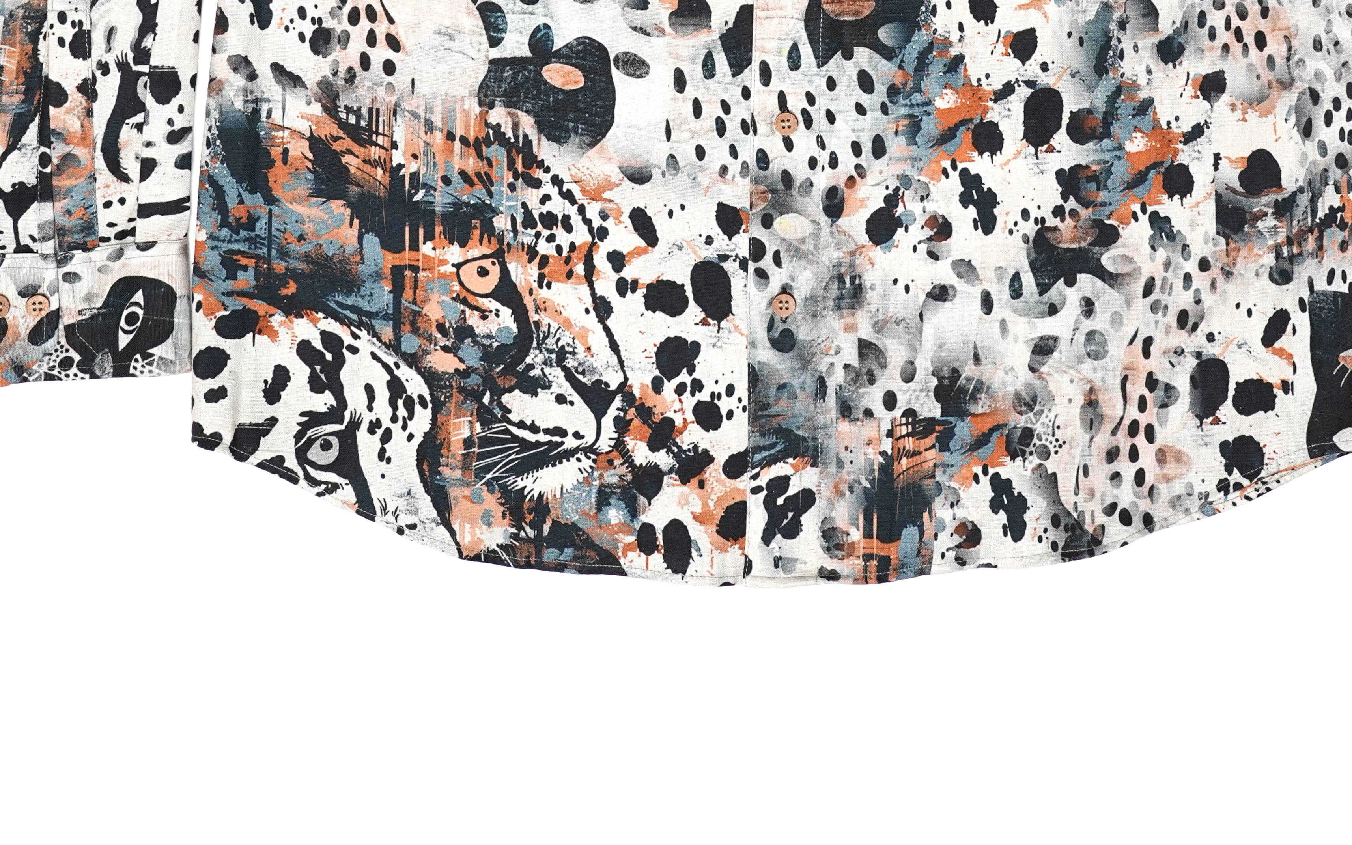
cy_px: -320
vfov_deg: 16.3
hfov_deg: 27.4
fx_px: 2764
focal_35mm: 75
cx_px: 796
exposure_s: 1/50
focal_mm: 36
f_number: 9
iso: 400
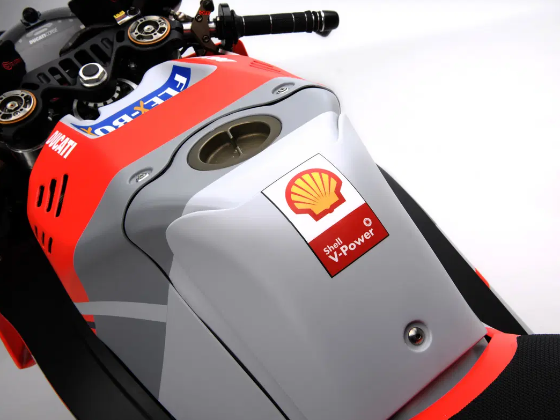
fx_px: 679
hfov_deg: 44.8
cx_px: 299
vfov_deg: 34.3
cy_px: 213
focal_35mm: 42
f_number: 22
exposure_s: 1/200
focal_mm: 38
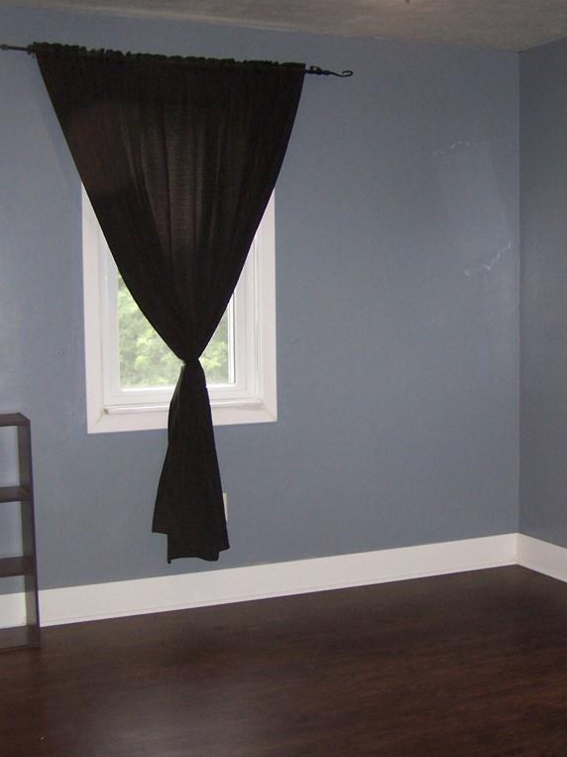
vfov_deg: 37.5
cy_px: 378
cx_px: 396
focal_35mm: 51
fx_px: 1114
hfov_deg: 28.3
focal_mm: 6.3
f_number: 2.8
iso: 140
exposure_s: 1/60
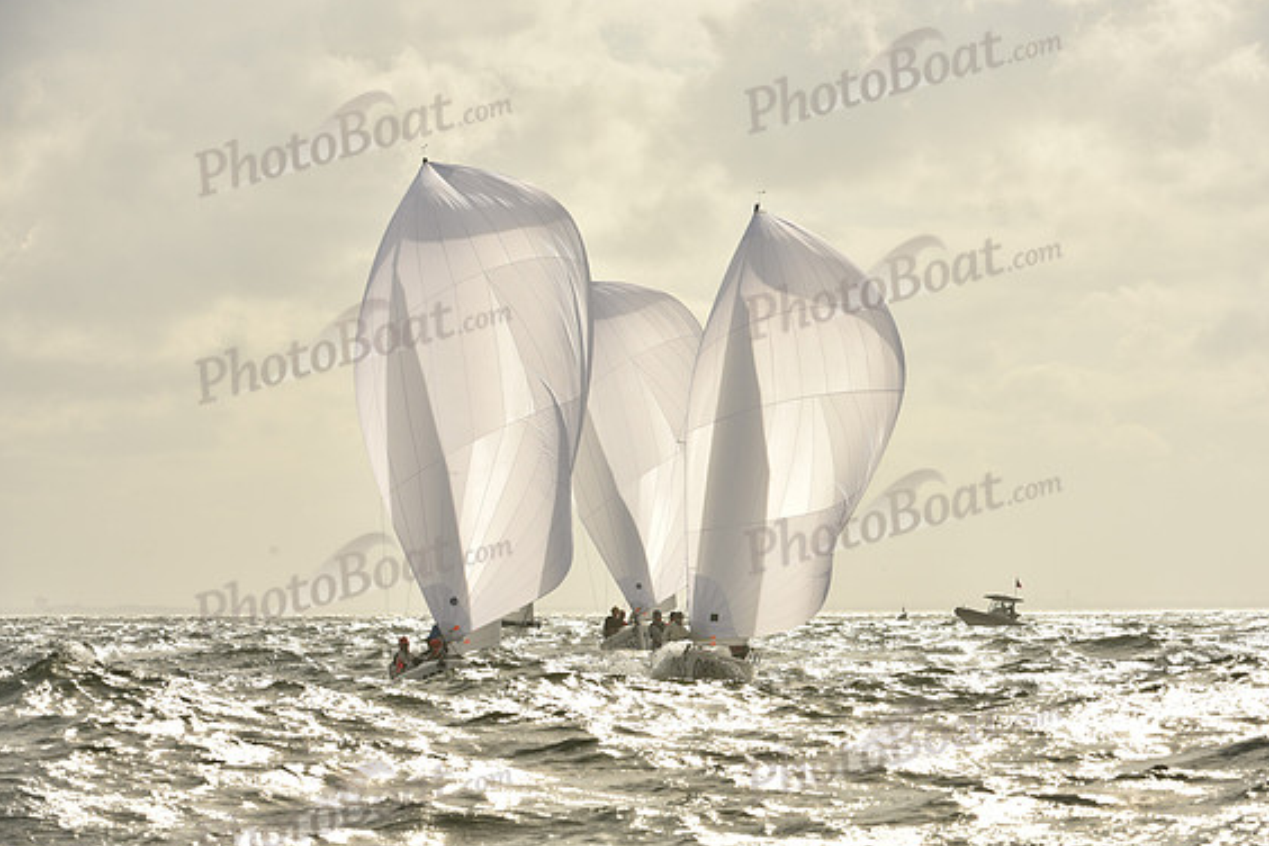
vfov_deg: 5.6
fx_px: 8706
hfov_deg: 8.3
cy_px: 431
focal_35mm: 247
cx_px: 630
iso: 320
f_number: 10
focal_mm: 240
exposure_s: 1/1250
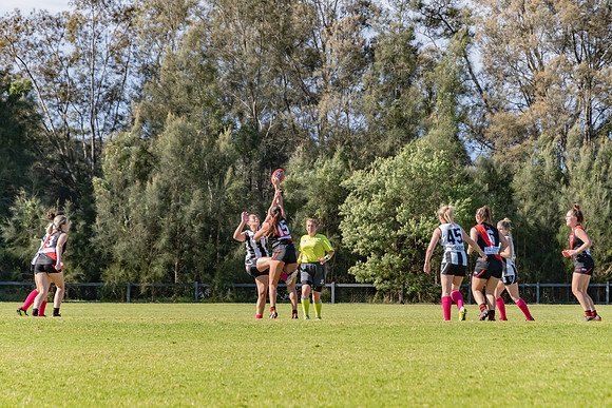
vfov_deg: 5.4
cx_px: 306
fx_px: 4370
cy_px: 204
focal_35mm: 257
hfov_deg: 8.0
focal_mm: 170
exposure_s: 1/2000
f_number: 6.3
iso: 800
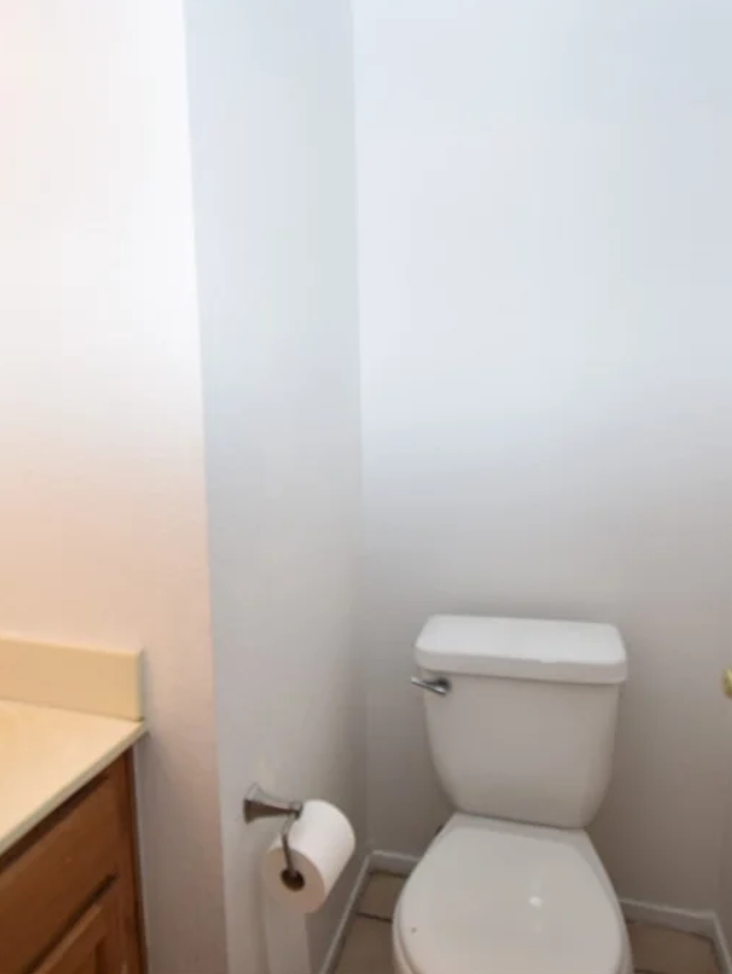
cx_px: 341
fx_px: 620
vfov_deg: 76.4
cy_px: 480
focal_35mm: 22
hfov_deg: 61.1
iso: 160
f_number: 4.5
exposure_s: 1/15
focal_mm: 10
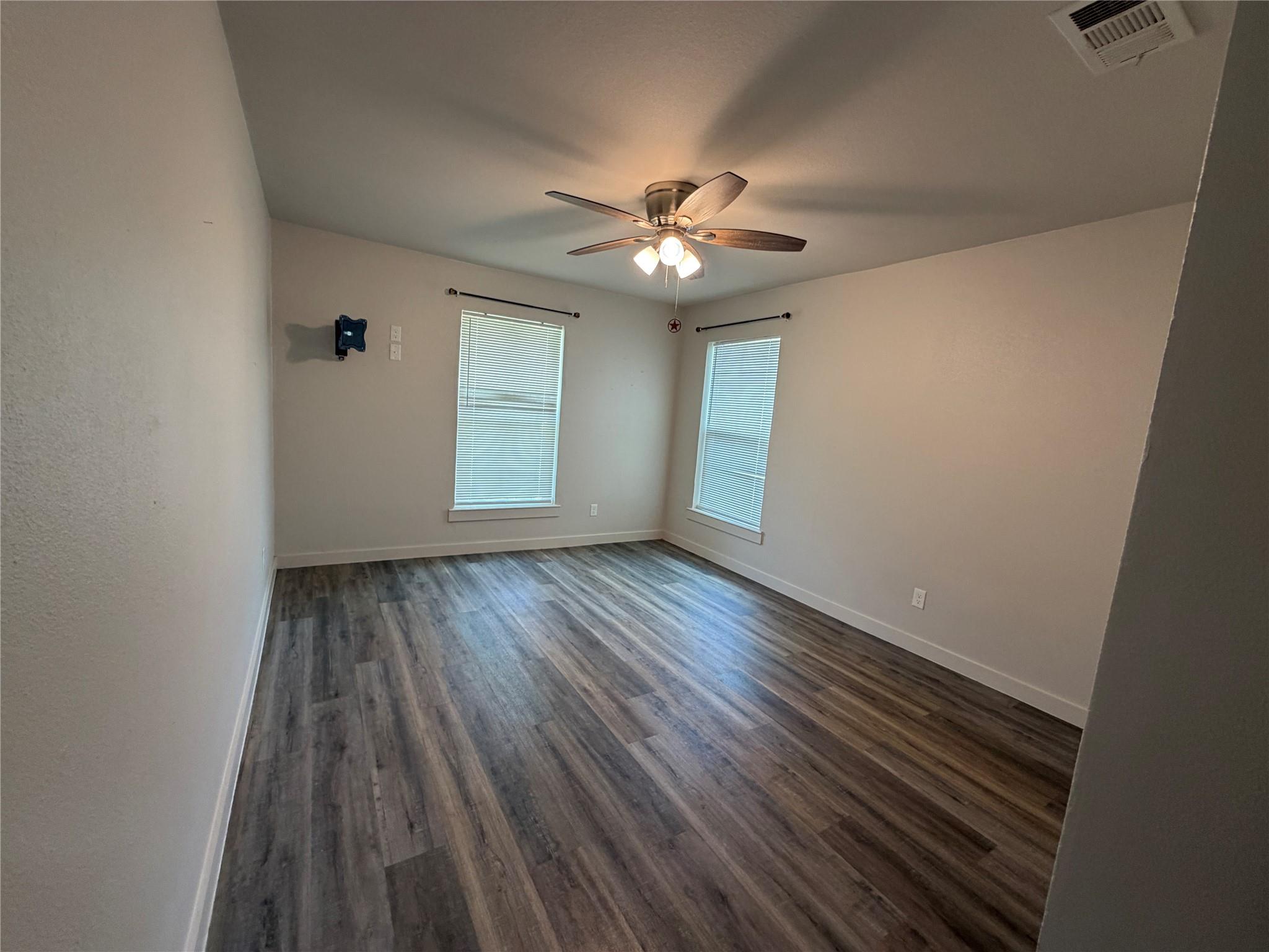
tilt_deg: -6.6
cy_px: 476
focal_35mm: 14
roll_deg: -4.8
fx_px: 513
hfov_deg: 102.1
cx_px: 634
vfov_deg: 85.7
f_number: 2.2
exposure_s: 1/60
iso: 250
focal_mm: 2.22
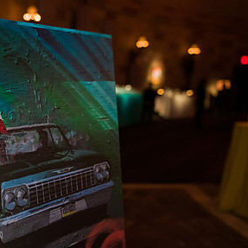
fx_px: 446
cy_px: 159
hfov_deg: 29.6
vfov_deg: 30.9
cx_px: 17
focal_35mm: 55
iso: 3200
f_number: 4
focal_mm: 32
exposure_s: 1/200
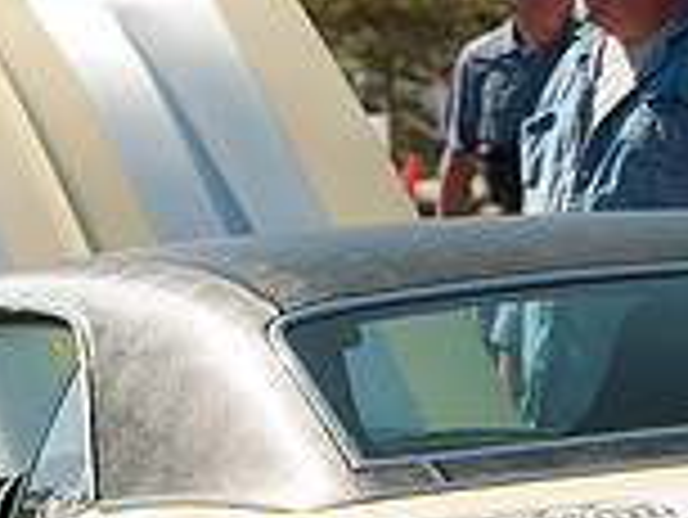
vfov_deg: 2.7
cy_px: 653
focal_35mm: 558
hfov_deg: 3.5
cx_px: 490
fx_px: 11099
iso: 320
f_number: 8
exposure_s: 1/640
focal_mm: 102
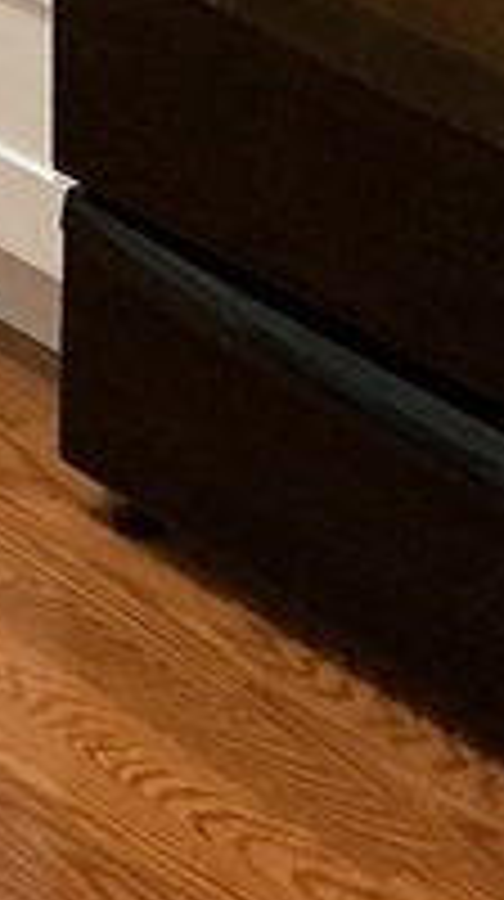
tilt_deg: -10.8
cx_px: 58
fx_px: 4076
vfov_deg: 11.5
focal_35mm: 171
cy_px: -828
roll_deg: +0.6
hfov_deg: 7.1
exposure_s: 1/60
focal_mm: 3
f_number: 1.8
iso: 200
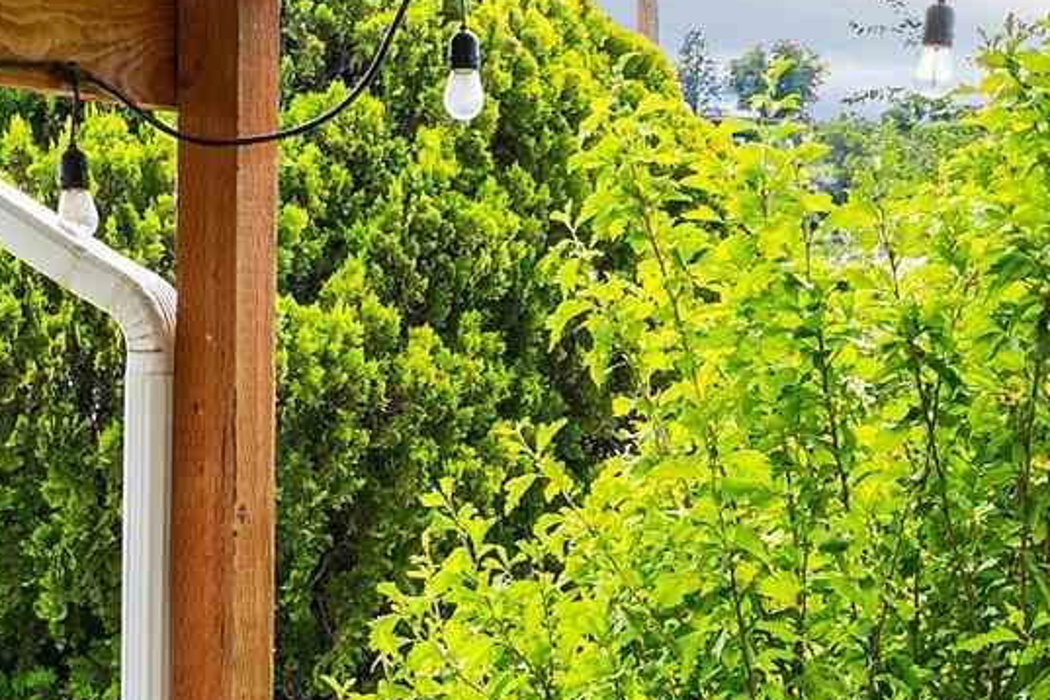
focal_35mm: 123
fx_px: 3587
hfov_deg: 16.6
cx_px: 323
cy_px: 899
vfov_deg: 10.9
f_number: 8
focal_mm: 22
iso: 100
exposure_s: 1/40
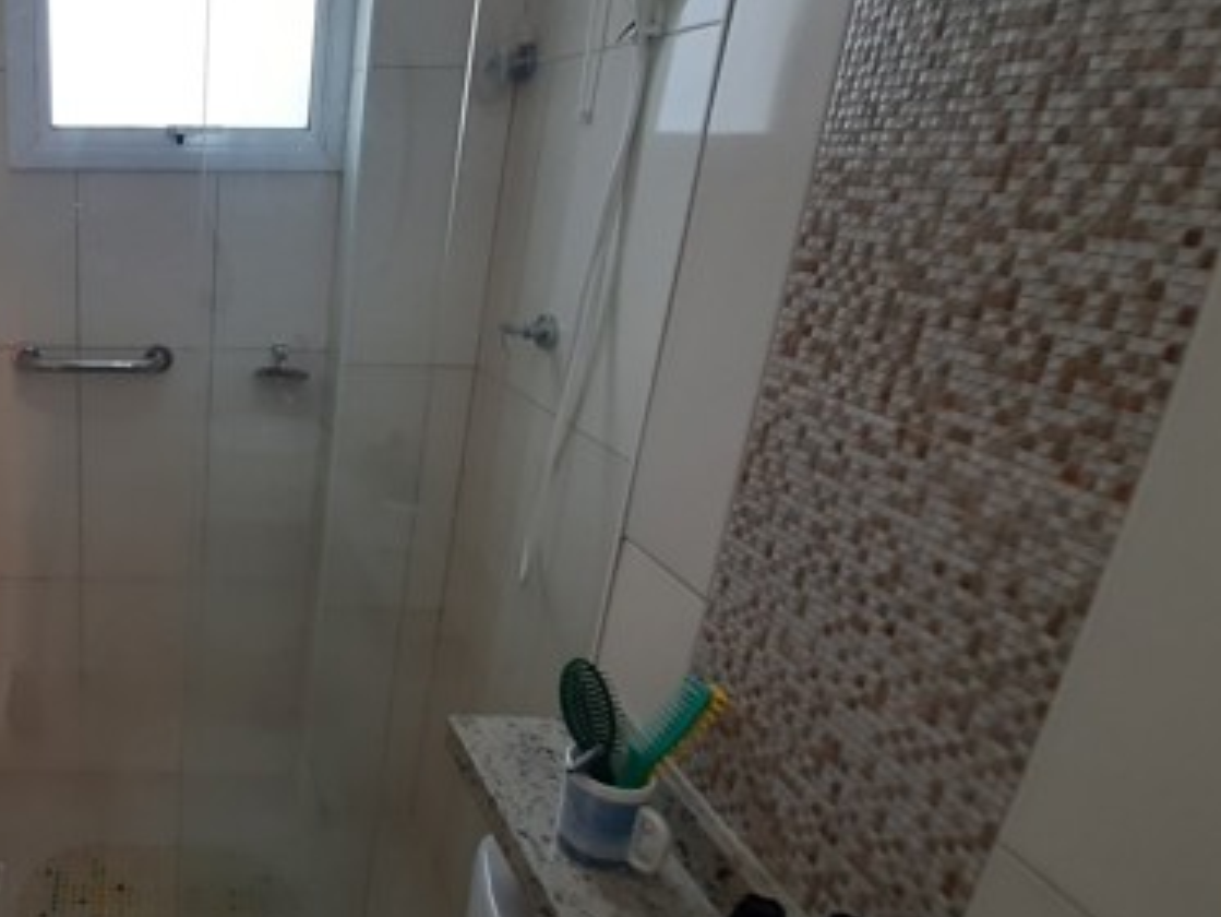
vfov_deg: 56.8
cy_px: 473
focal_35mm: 24
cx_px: 133
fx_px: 847
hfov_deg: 61.0
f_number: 2.2
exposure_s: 1/120
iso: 64
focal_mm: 1.42
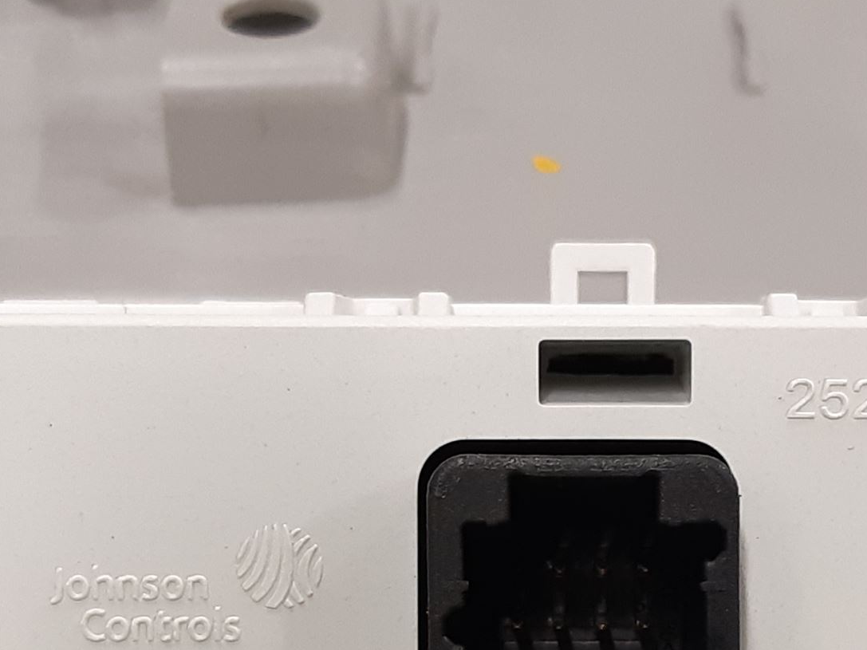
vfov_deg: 28.3
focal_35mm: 49
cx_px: 607
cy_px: 607
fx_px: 1227
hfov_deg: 38.3
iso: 125
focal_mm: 3.93
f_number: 1.7
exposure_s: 1/50
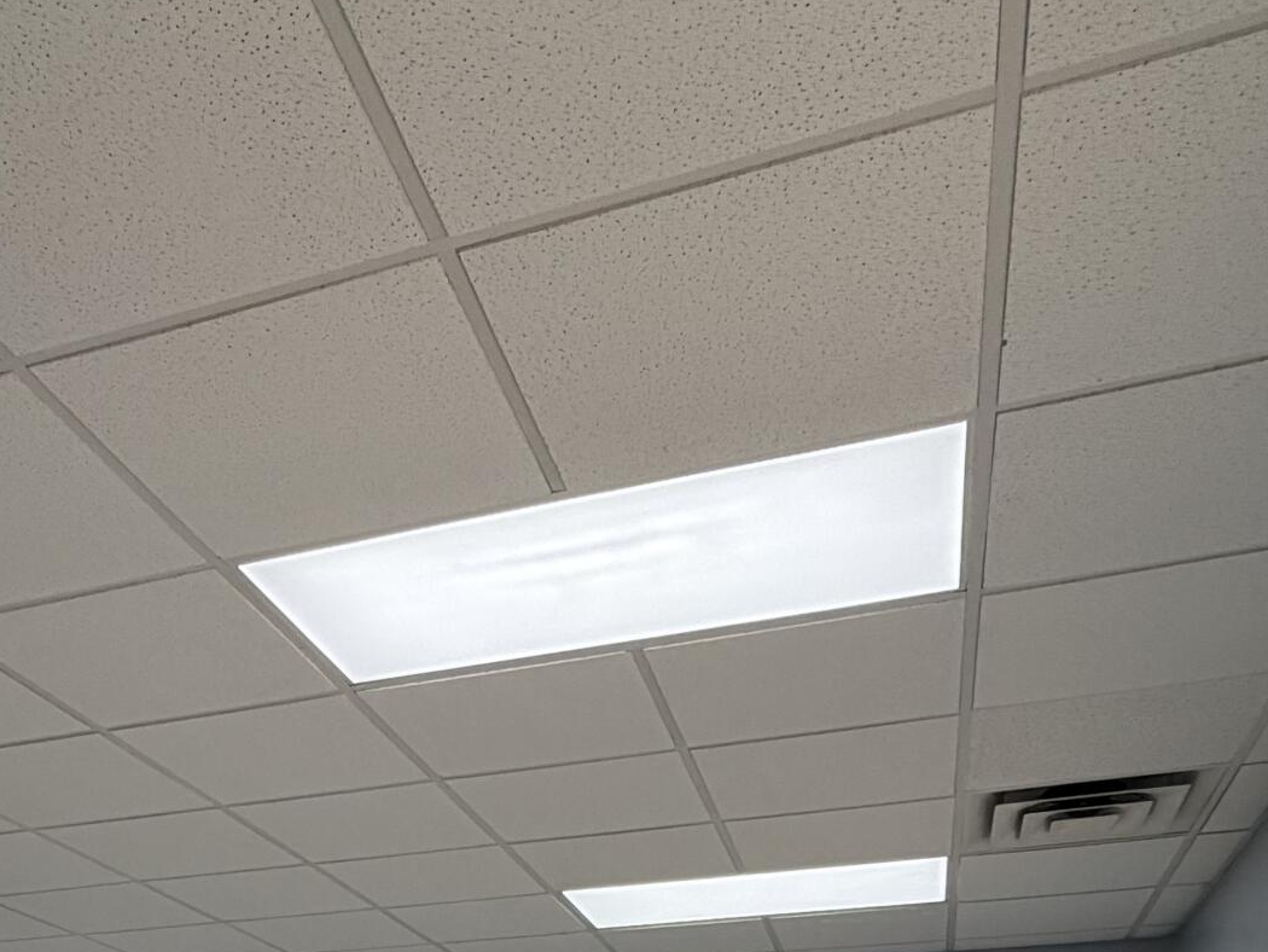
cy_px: 1304
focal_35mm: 40
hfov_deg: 45.4
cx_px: 336
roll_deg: +0.8
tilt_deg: -1.3
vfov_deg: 28.2
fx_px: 1466
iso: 64
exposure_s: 1/120
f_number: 2.2
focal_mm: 2.22
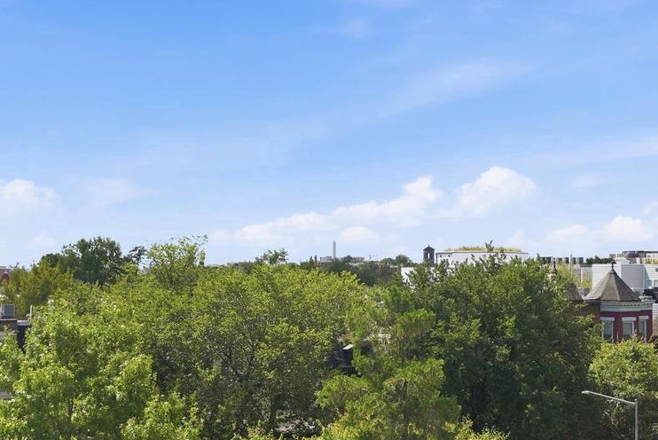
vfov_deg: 19.7
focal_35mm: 69
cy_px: 277
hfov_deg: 29.2
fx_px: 1262
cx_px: 270
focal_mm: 50
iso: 800
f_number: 9
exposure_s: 1/2000
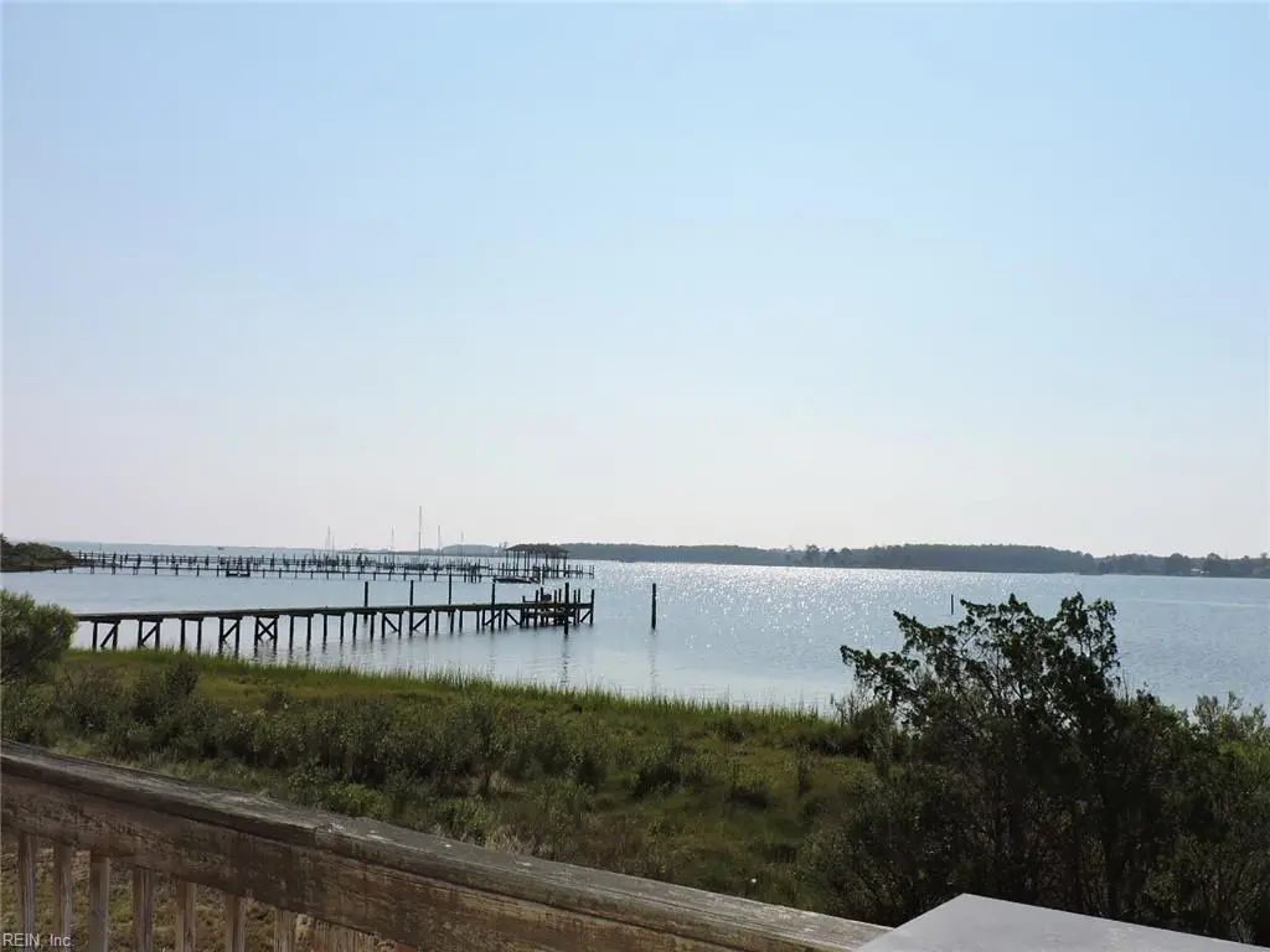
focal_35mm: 33
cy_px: 476
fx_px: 1211
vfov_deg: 42.9
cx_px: 635
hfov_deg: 55.4
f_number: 4.5
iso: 200
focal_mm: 5.9
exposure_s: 1/2500
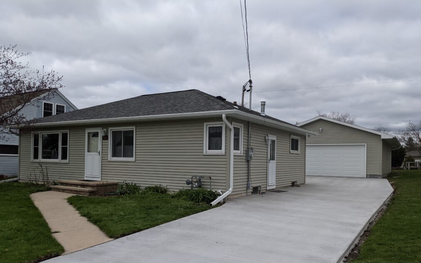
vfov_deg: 42.9
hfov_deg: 64.6
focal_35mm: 29
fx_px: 333
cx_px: 210
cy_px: 159
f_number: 1.73
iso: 58
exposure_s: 1/4695
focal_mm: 4.38
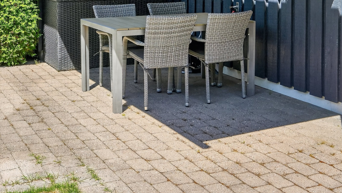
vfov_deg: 19.4
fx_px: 535
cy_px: -27
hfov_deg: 35.2
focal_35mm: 59
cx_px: 126
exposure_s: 1/100
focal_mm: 25
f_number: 8
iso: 400
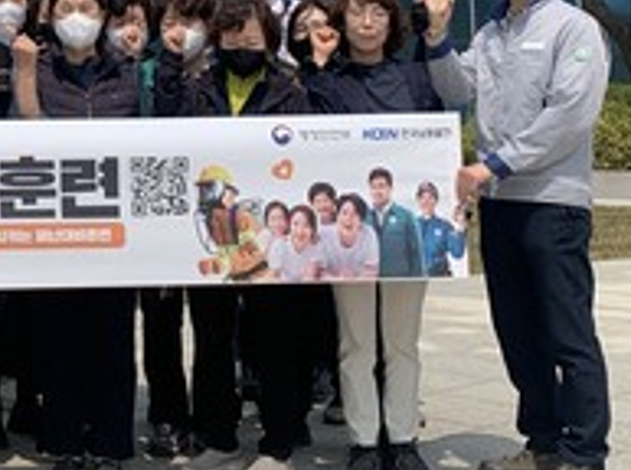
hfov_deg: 22.6
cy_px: -52
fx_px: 1474
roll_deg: -0.1
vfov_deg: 17.5
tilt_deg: +8.8
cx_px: -85
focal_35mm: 81
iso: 25
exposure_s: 1/2994
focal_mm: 4.25
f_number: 1.8
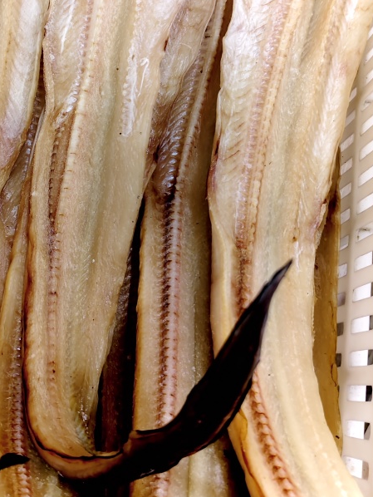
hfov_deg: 34.5
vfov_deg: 43.9
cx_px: 101
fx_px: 589
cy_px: 110
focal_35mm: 41
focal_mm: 5.56
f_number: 1.88
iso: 524
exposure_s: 1/100
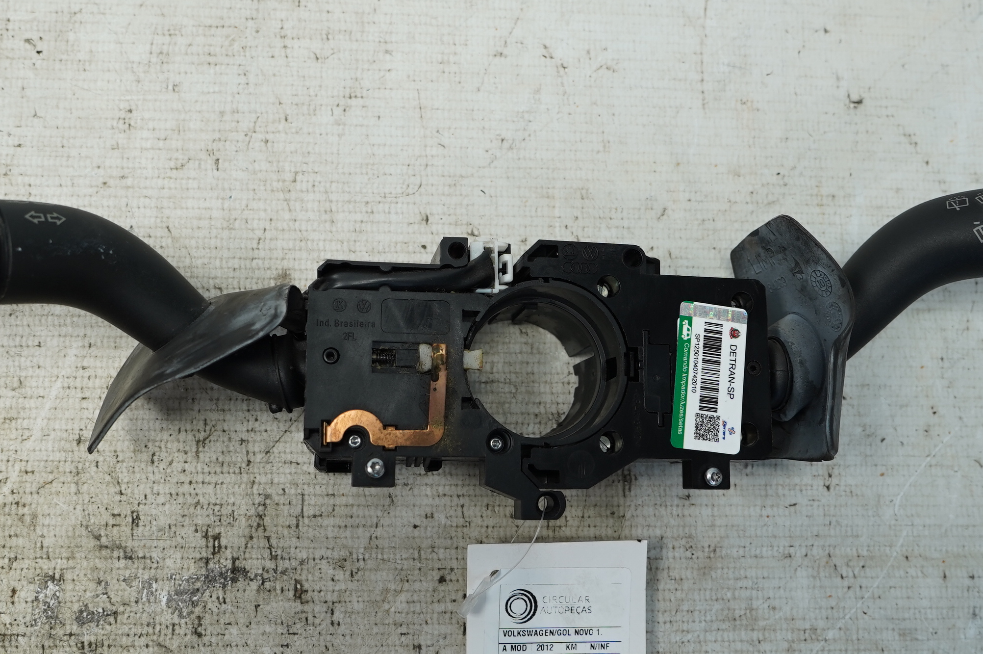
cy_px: 329
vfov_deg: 36.8
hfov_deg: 53.2
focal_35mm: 36
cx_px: 485
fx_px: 982
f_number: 4
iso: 200
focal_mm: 16
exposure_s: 1/60
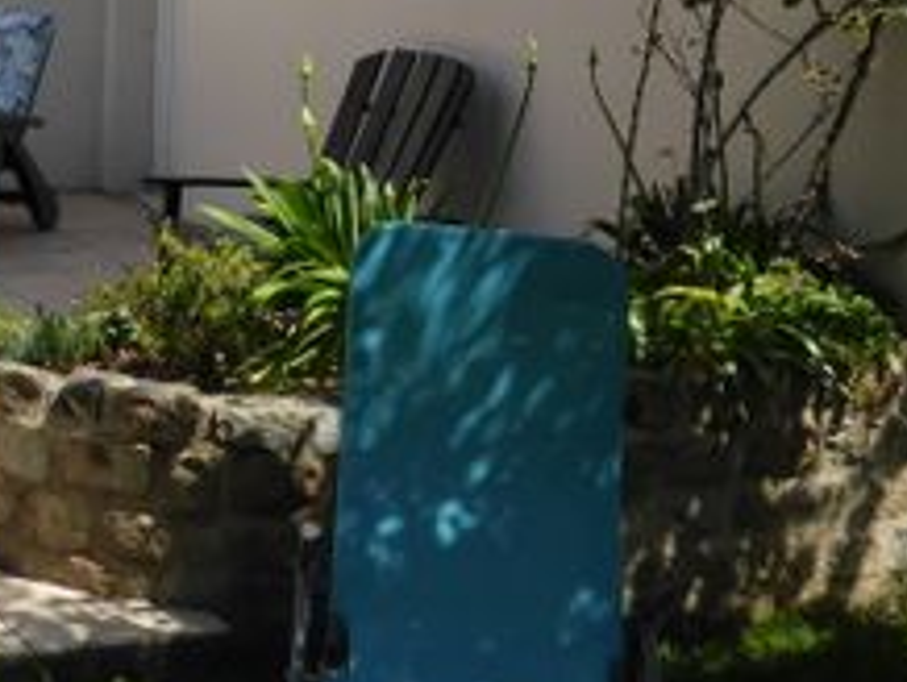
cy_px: 0
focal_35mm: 66
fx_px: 1731
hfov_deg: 25.3
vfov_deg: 21.5
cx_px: -279
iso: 160
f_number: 3.3
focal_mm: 4.3
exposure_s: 1/1300
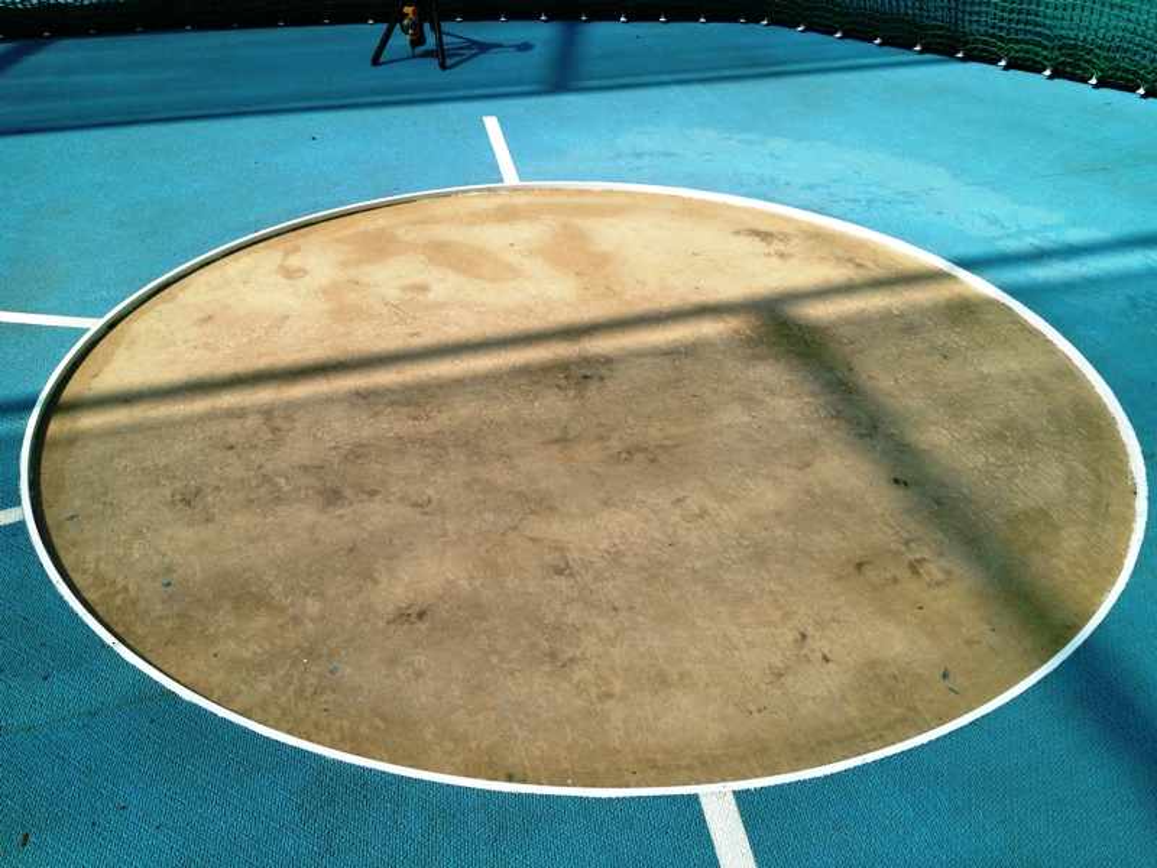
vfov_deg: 40.7
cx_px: 578
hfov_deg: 52.6
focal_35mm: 35
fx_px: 1170
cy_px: 434
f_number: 2.4
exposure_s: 1/1493
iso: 50
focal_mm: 4.28
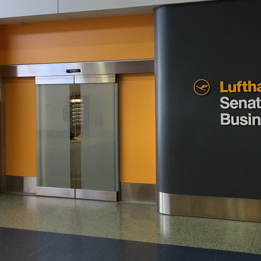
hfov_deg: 33.4
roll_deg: +0.9
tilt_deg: +0.6
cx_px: 134
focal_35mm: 51
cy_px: 98
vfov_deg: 33.2
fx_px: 435
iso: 100
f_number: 2.2
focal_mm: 4.15
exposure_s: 1/30
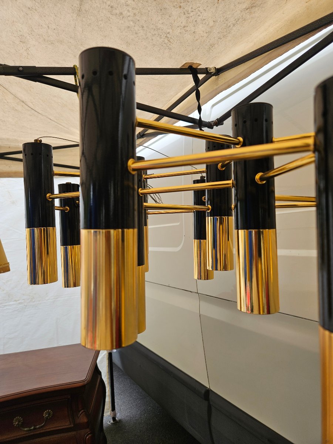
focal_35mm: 23
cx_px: 166
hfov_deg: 58.9
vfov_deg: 73.9
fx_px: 295
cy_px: 222
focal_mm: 5.4
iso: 32
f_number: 1.8
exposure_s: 1/180
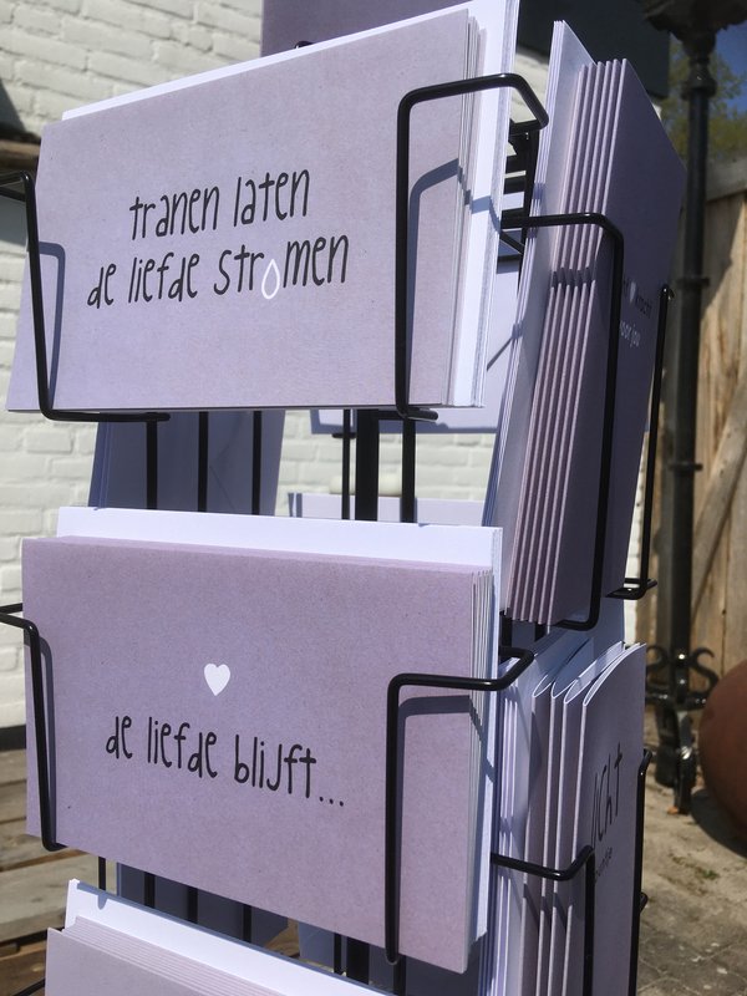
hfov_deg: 48.2
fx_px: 834
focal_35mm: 29
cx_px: 374
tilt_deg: -2.9
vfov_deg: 61.7
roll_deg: -1.2
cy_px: 498
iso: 25
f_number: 2.2
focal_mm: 4.15
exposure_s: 1/3497
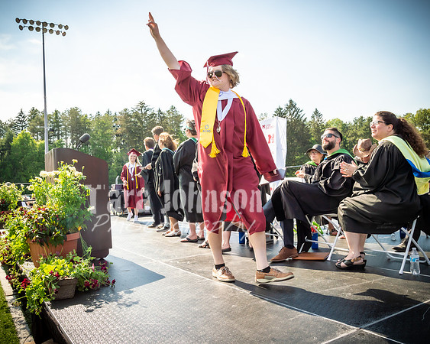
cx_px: 215
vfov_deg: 50.3
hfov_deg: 60.9
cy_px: 172
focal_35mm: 29
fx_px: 366
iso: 200
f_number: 7.1
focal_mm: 17
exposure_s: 1/800
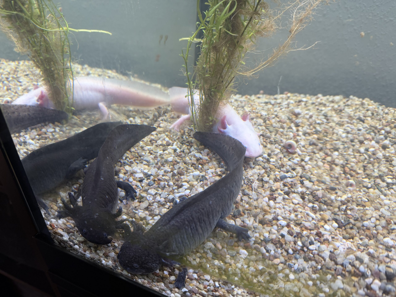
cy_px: 148
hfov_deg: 71.6
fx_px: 275
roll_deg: -2.3
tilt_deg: -35.3
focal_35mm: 24
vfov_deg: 56.8
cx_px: 198
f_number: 1.78
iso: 125
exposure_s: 1/100
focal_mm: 6.76
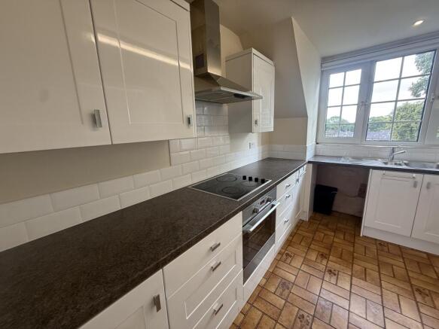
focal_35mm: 14
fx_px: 178
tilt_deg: -10.1
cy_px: 164
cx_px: 220
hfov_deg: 102.1
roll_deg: +2.0
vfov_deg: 85.7
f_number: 2.2
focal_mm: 2.22
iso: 125
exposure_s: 1/100
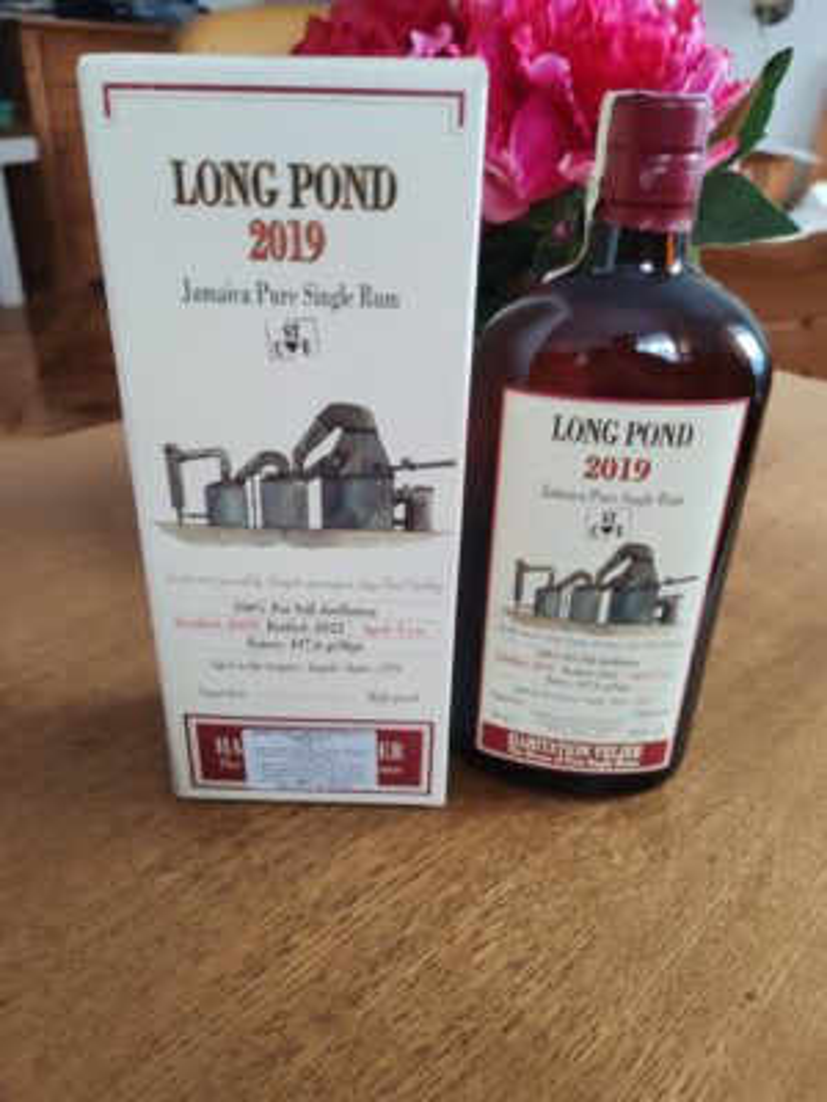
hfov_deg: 51.4
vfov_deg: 65.3
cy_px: 551
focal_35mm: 27
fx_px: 860
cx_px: 414
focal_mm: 6.12
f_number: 1.9
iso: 2500
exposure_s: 1/50
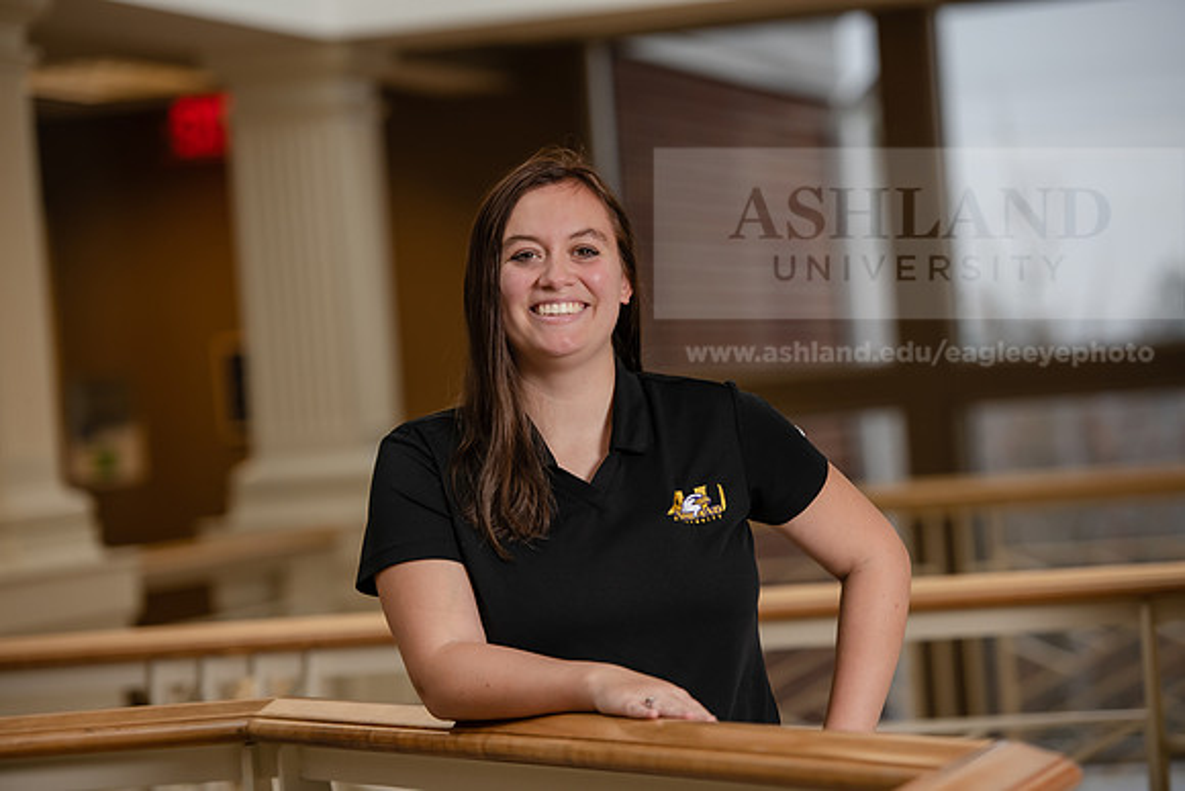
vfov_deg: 10.2
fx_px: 4445
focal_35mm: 135
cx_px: 592
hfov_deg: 15.2
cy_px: 396
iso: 400
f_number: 3.2
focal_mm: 135
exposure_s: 1/160
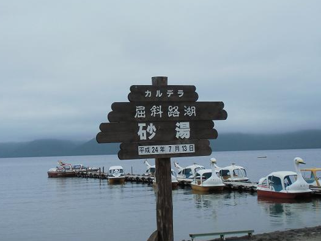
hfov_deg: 32.2
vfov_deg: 24.4
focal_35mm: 60
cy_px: 120
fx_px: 557
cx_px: 153
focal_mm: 10.11
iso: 64
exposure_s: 1/500
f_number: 4.5
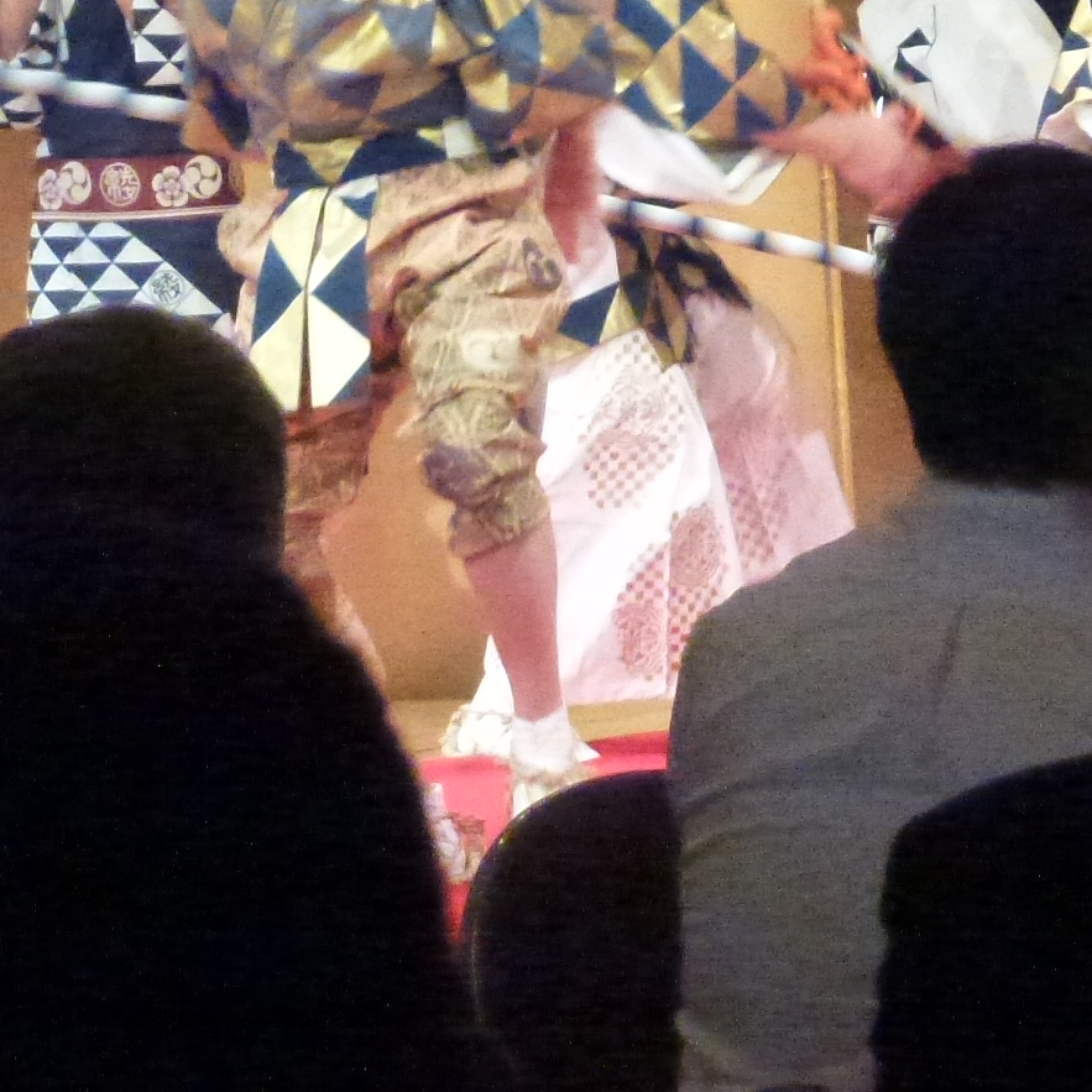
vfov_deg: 7.1
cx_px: 322
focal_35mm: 246
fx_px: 8780
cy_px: -90
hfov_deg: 7.1
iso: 1600
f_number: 5
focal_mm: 17.3
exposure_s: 1/100
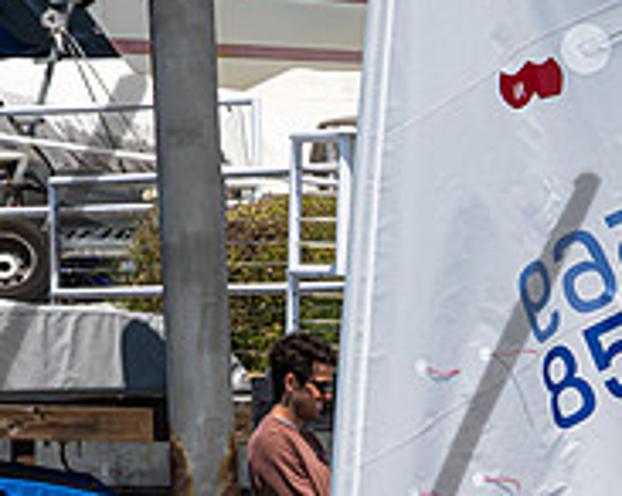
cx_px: 607
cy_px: 721
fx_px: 14785
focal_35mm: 804
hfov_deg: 2.4
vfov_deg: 1.9
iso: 250
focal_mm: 200
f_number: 18
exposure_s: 1/400
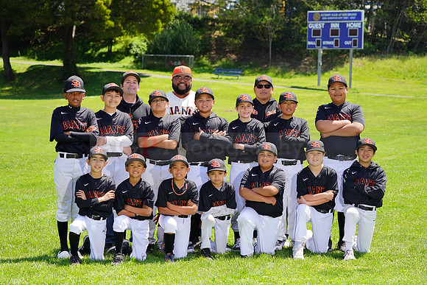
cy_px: 142
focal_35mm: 100
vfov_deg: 13.7
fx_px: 1186
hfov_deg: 20.4
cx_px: 214
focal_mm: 100
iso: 100
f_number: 6.3
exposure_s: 1/250
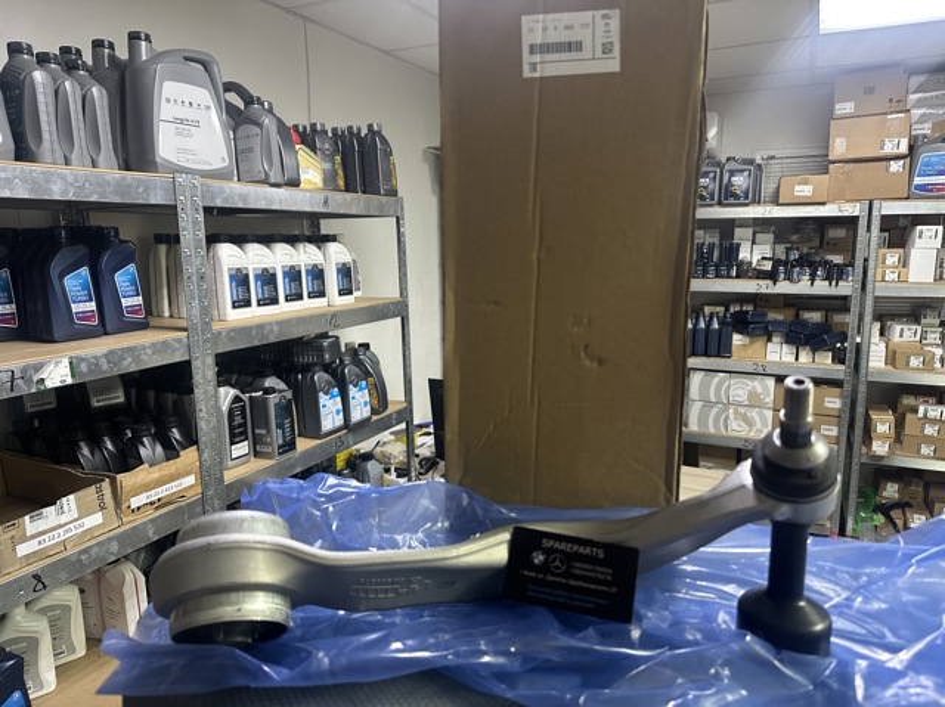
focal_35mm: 24
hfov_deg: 71.6
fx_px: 655
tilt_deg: -11.5
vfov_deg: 56.8
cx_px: 472
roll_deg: +0.4
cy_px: 354
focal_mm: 6.86
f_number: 1.78
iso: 250
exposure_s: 1/60
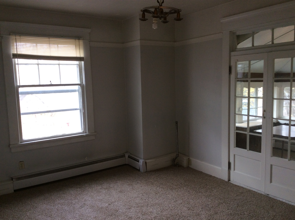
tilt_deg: -7.8
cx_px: 148
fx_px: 272
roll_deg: +1.7
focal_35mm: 32
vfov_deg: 44.1
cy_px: 110
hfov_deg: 56.9
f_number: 2.4
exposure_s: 1/24
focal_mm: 3.3
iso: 50
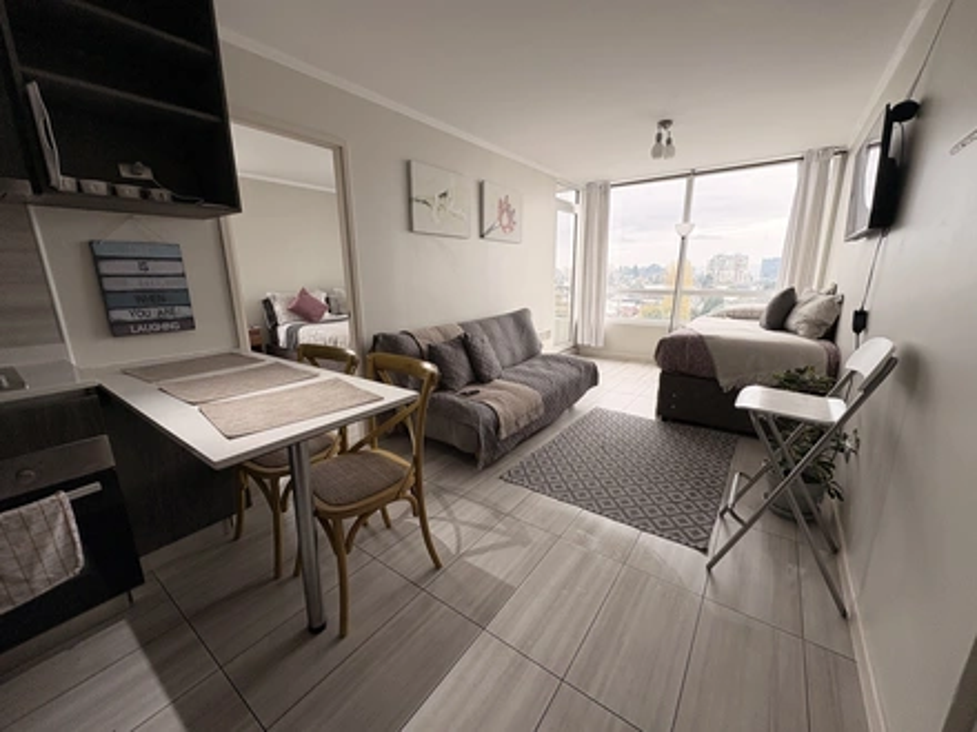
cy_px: 366
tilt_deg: -12.7
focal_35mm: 14
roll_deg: +0.8
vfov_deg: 85.7
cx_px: 488
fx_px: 395
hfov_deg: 102.1
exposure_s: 1/99
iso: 125
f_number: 2.2
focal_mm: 2.22
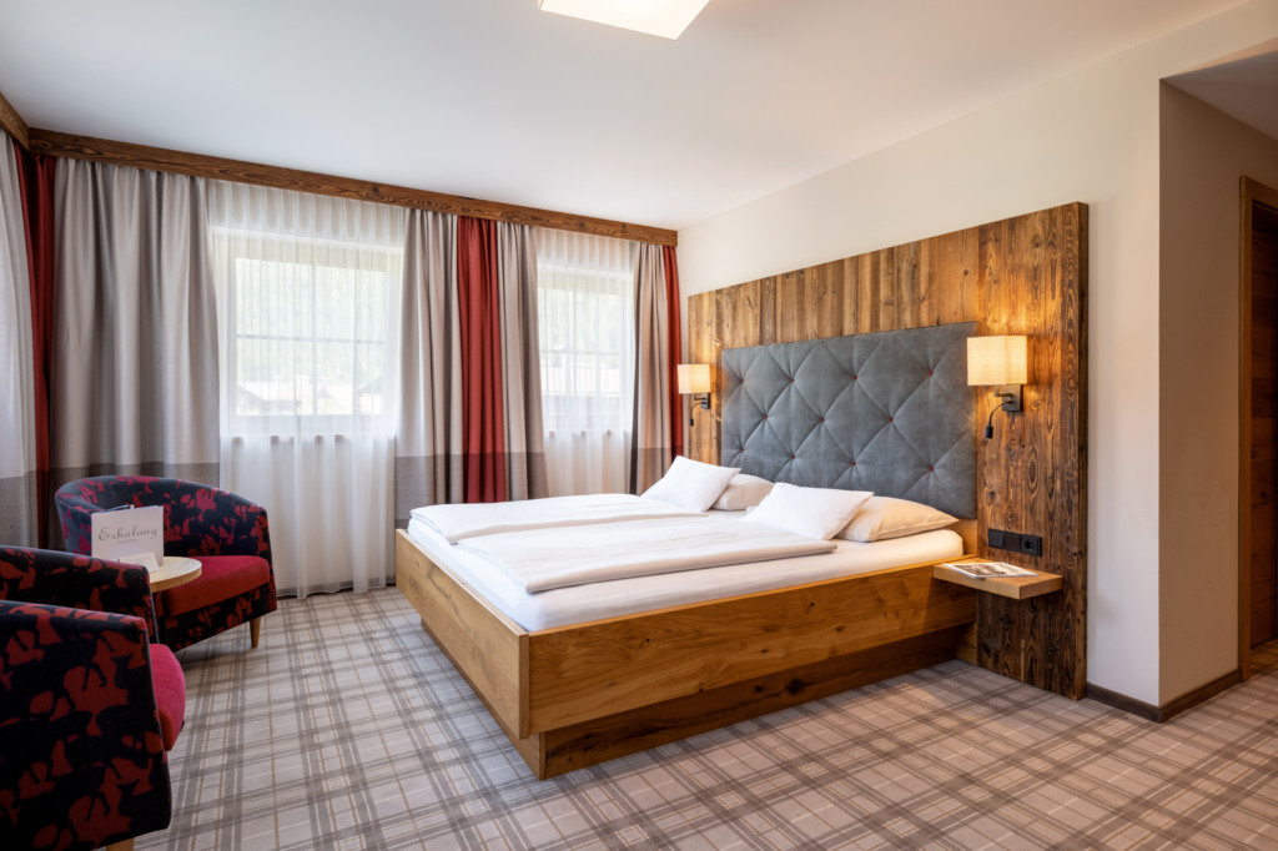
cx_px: 639
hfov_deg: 90.0
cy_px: 426
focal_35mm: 18
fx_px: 639
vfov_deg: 67.3
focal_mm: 18
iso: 250
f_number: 13
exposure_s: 1/5
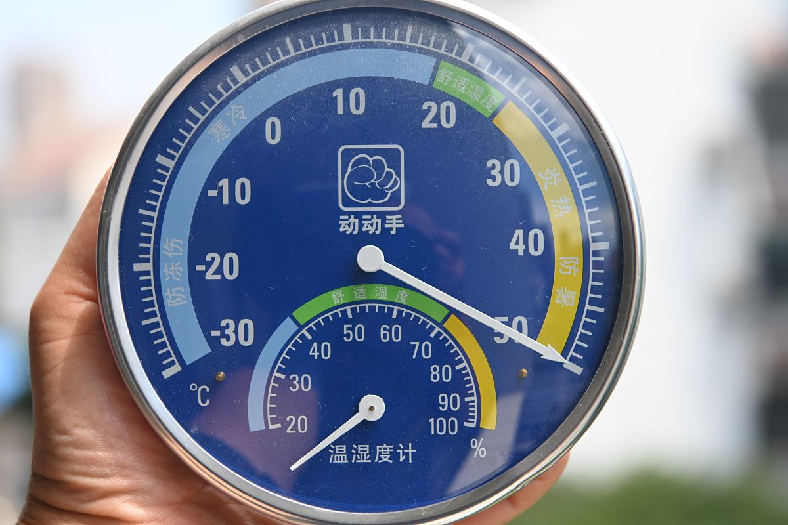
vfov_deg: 19.5
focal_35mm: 70
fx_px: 1532
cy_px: 262
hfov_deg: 28.8
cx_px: 394
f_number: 5
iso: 320
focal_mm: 70
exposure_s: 1/1000
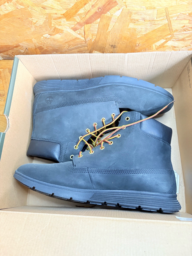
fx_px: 192
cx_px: 96
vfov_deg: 67.3
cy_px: 128
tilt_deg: -70.6
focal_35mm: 26
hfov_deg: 53.1
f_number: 1.6
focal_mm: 5.96
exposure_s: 1/60
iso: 400
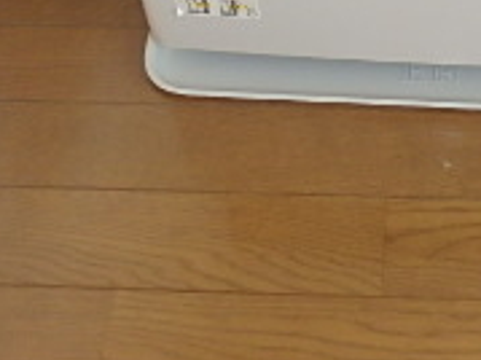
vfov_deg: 16.6
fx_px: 1041
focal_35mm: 75
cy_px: -271
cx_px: 376
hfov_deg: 25.6
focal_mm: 3.7
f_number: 3.5
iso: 200
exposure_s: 1/40
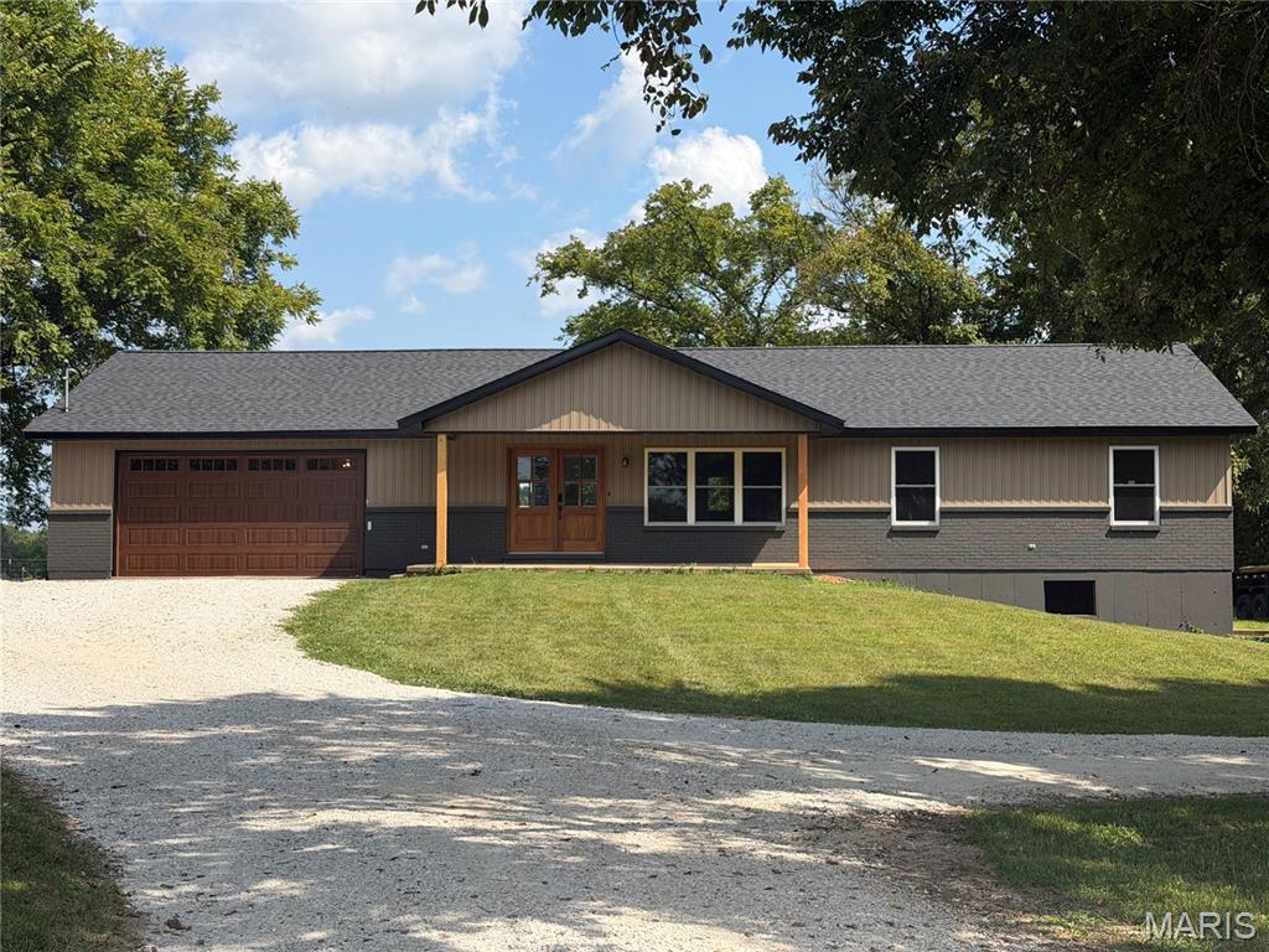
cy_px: 476
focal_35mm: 48
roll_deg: +0.0
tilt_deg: +3.7
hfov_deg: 39.7
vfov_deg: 30.3
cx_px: 634
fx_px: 1760
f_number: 1.78
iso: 80
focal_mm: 6.76
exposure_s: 1/4878
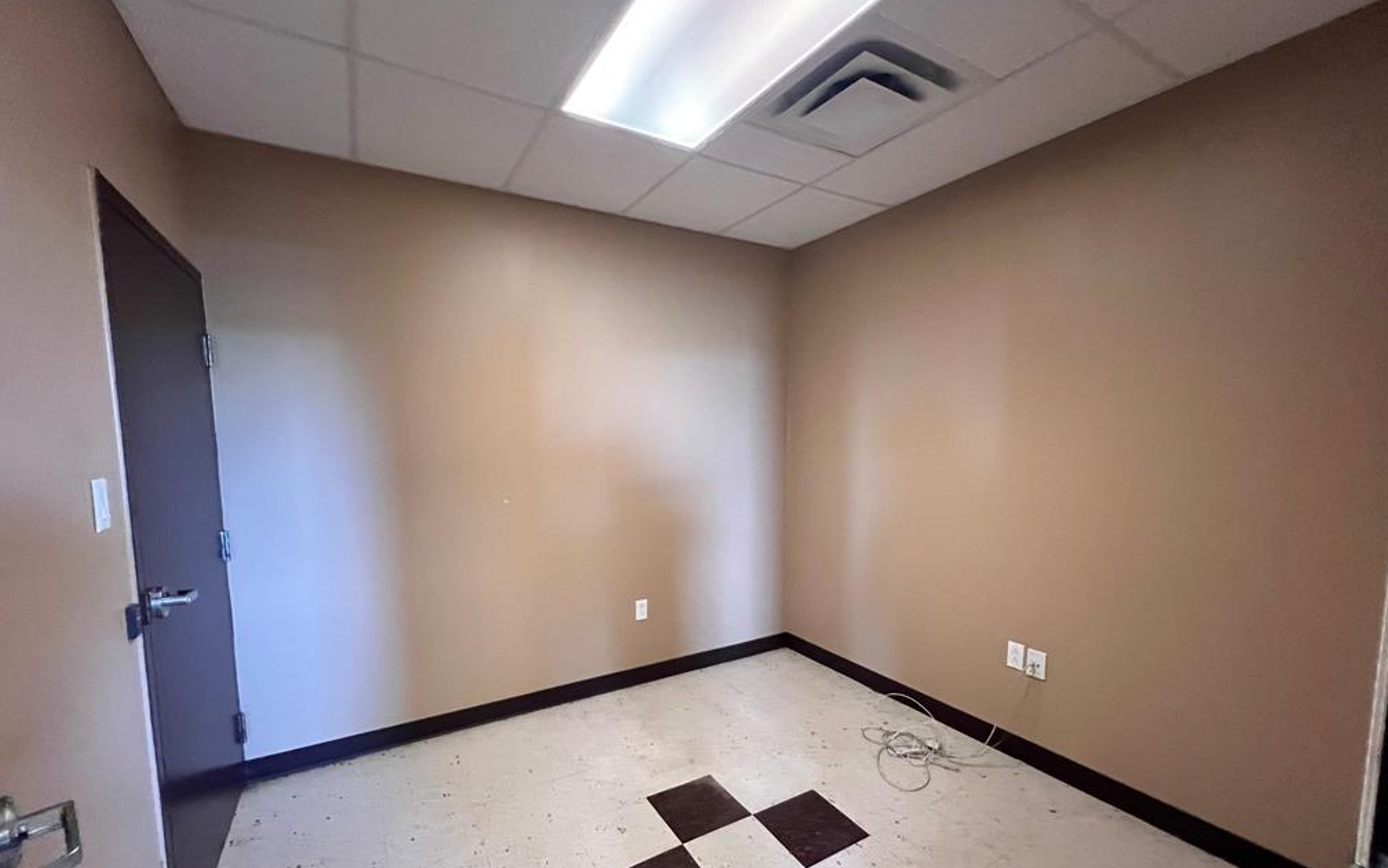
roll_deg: +0.7
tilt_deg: -5.6
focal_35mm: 14
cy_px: 492
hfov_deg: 105.3
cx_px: 693
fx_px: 530
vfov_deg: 78.2
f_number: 1.8
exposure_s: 1/60
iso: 800
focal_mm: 1.57
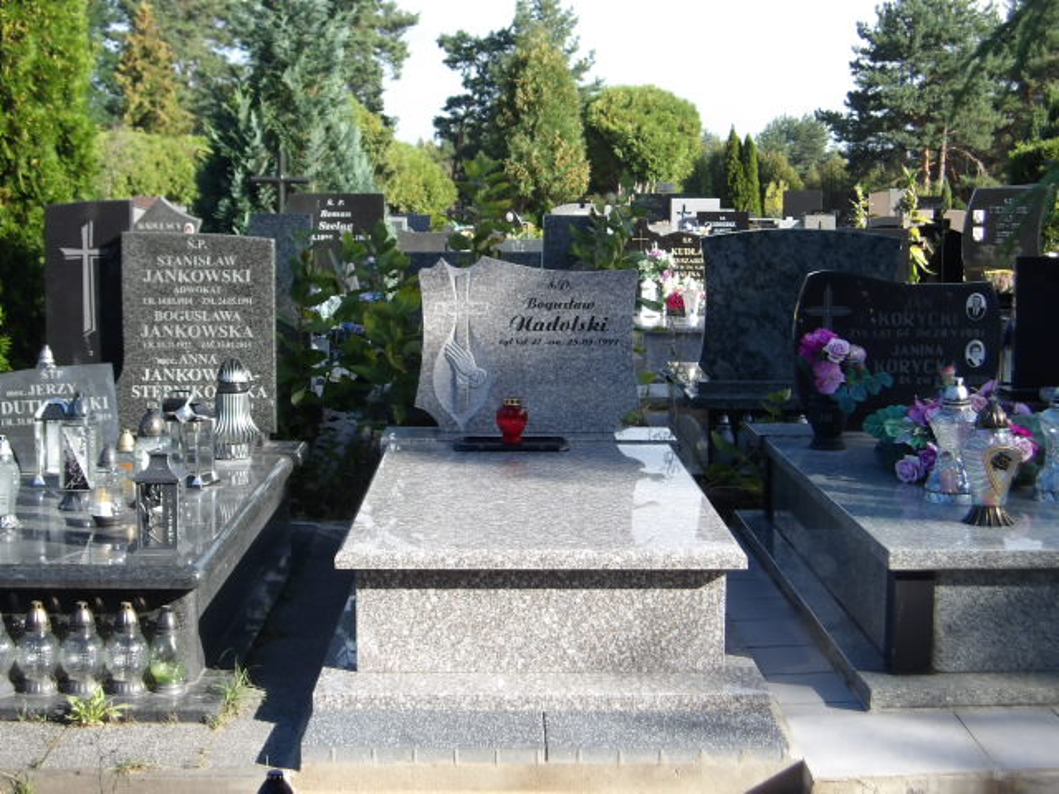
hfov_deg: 36.2
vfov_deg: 27.5
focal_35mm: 53
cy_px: 397
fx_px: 1621
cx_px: 530
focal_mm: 9.4
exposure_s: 1/248
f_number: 4.2
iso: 100
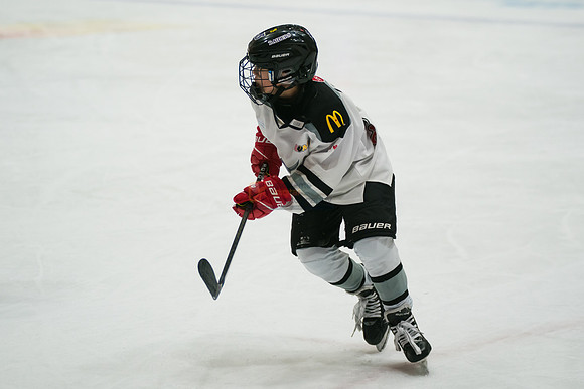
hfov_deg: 11.4
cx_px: 291
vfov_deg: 7.6
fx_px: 2930
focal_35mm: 181
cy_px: 170
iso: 3200
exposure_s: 1/1600
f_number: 2.8
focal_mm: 148
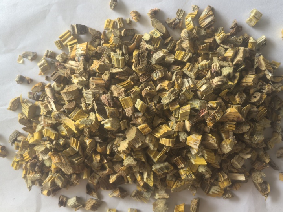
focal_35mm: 30
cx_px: 153
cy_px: 97
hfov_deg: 59.9
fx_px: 245
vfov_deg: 46.7
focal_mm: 5.75
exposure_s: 1/50
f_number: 2
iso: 160
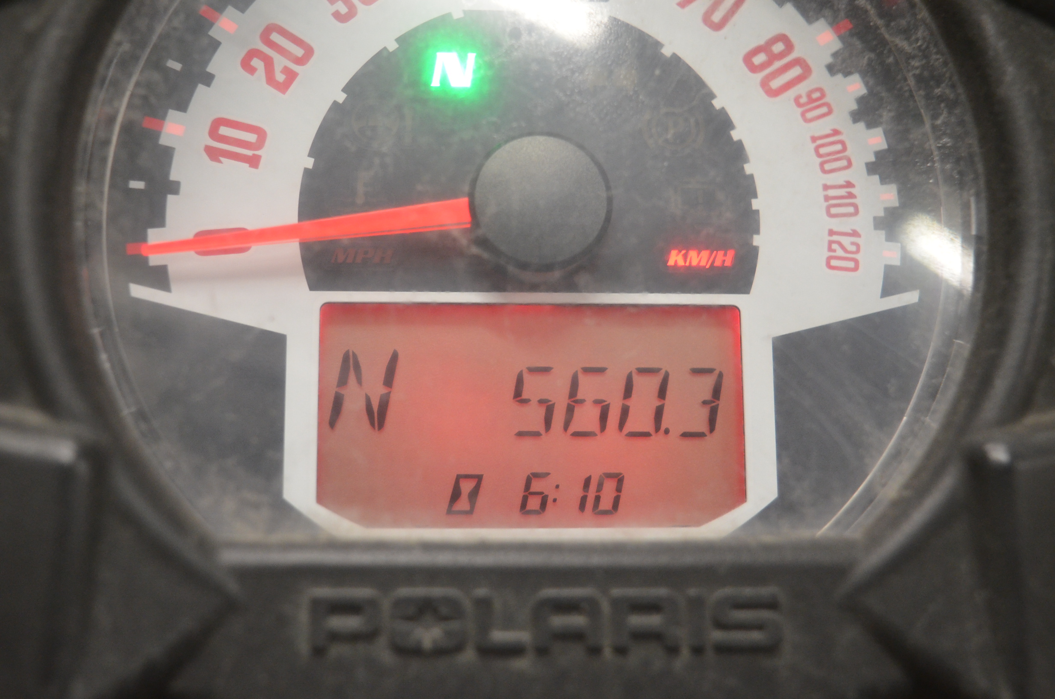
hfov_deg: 39.0
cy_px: 350
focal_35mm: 51
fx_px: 1491
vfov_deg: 26.4
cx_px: 528
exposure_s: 1/50
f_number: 4.5
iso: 1600
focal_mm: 34
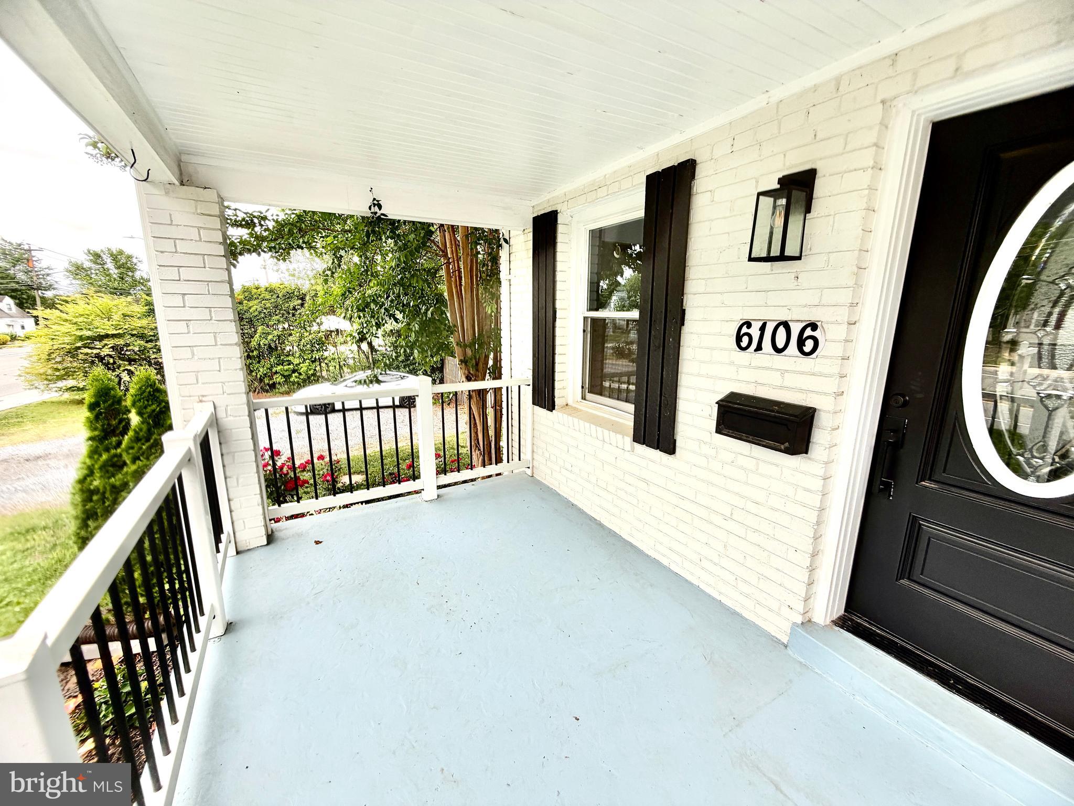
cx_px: 537
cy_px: 403
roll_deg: -0.3
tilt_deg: -12.5
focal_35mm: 14
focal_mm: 2.22
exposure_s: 1/216
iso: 40
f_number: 2.2
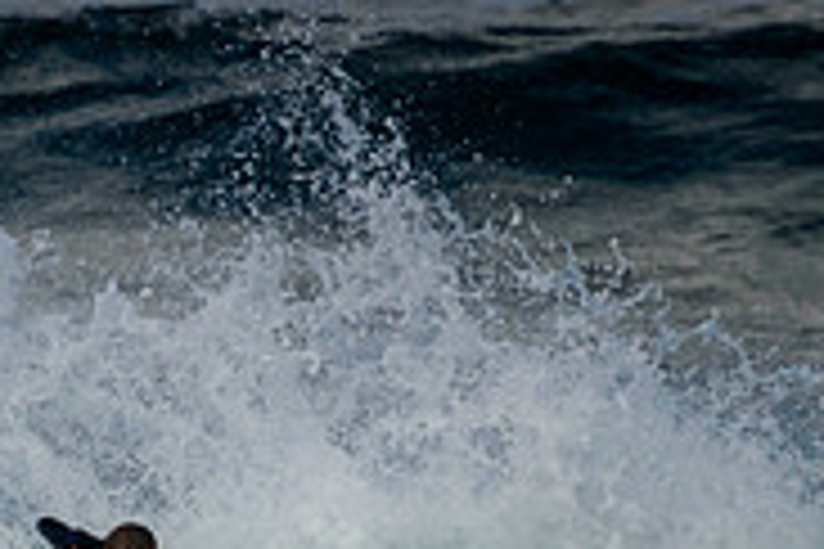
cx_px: -68
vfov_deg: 0.5
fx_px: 58133
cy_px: 812
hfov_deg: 0.8
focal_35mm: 2540
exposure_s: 1/1600
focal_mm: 800
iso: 720
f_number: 11
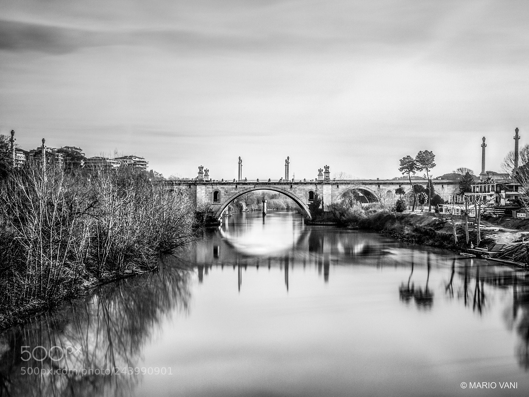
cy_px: 198
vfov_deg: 41.8
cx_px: 264
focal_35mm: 34
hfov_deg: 54.0
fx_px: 520
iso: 80
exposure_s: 34
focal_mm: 17
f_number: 18
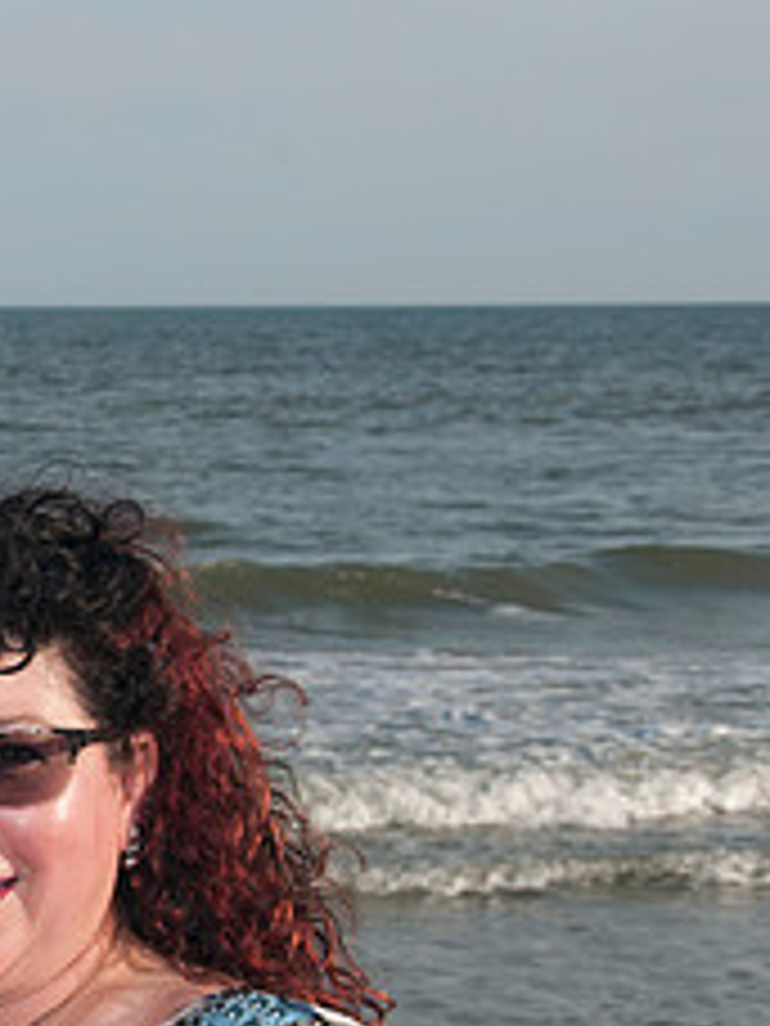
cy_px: 713
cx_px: -207
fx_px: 4567
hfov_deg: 9.5
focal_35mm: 154
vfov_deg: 12.8
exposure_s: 1/250
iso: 100
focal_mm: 42
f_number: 11
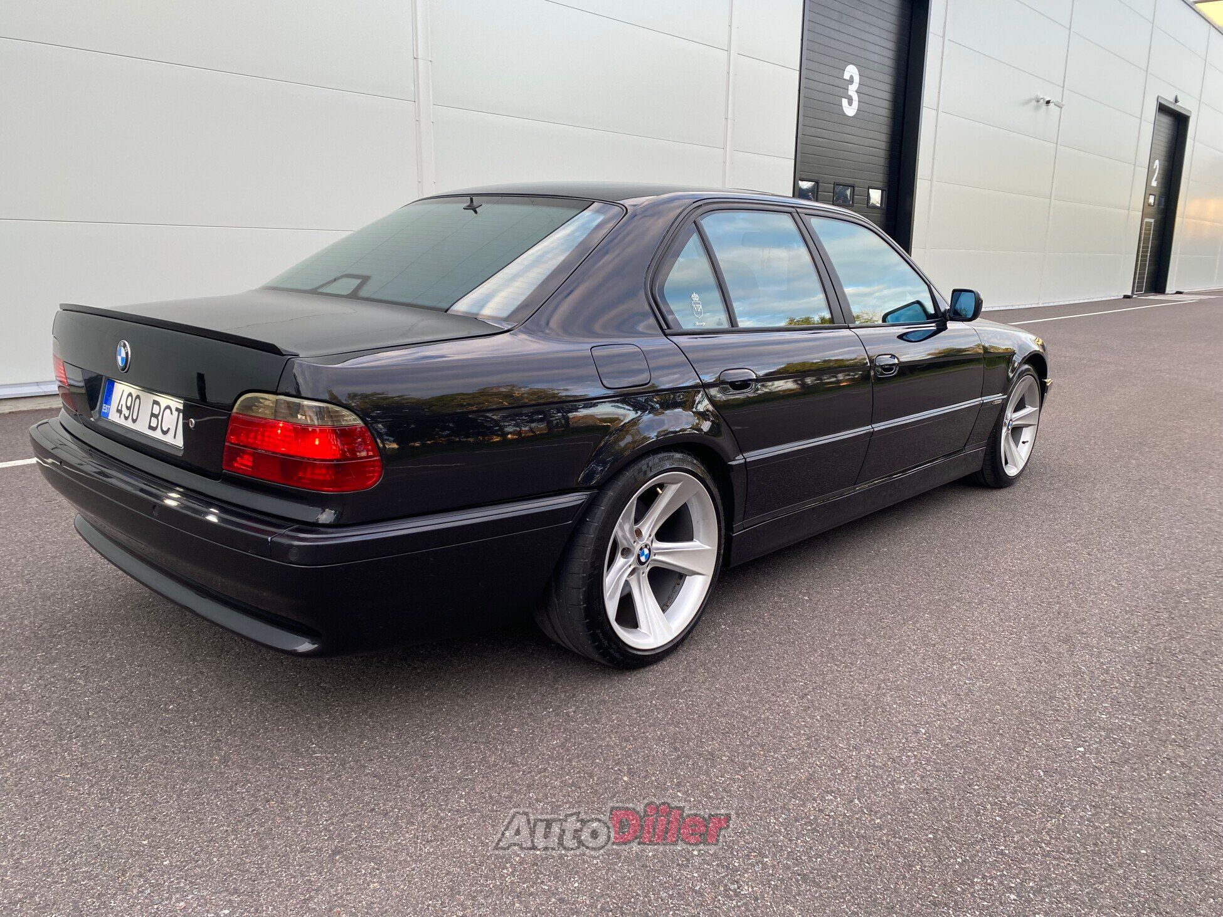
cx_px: 612
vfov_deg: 53.1
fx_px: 919
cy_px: 458
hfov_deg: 67.3
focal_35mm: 26
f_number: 1.8
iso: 50
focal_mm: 4.25
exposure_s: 1/121
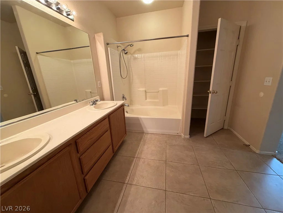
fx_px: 114
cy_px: 106
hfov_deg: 102.1
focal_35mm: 14
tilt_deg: -13.7
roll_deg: +1.9
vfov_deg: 85.7
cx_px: 142
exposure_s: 1/120
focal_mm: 2.22
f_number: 2.2
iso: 320
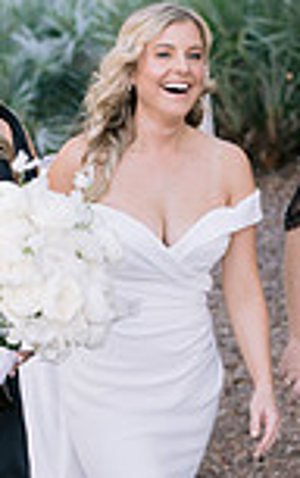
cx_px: 116
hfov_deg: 8.8
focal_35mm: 150
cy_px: 294
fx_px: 1957
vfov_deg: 13.9
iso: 400
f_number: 2.8
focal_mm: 50
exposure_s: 1/320
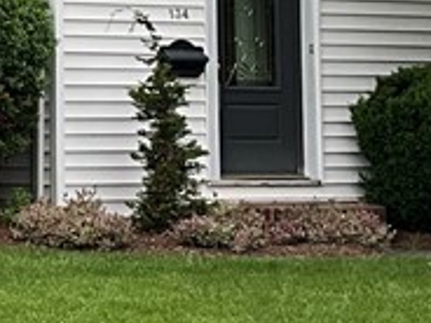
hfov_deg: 11.7
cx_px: -216
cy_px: -56
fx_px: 2005
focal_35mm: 161
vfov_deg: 9.1
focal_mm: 3
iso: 20
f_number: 1.8
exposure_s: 1/231
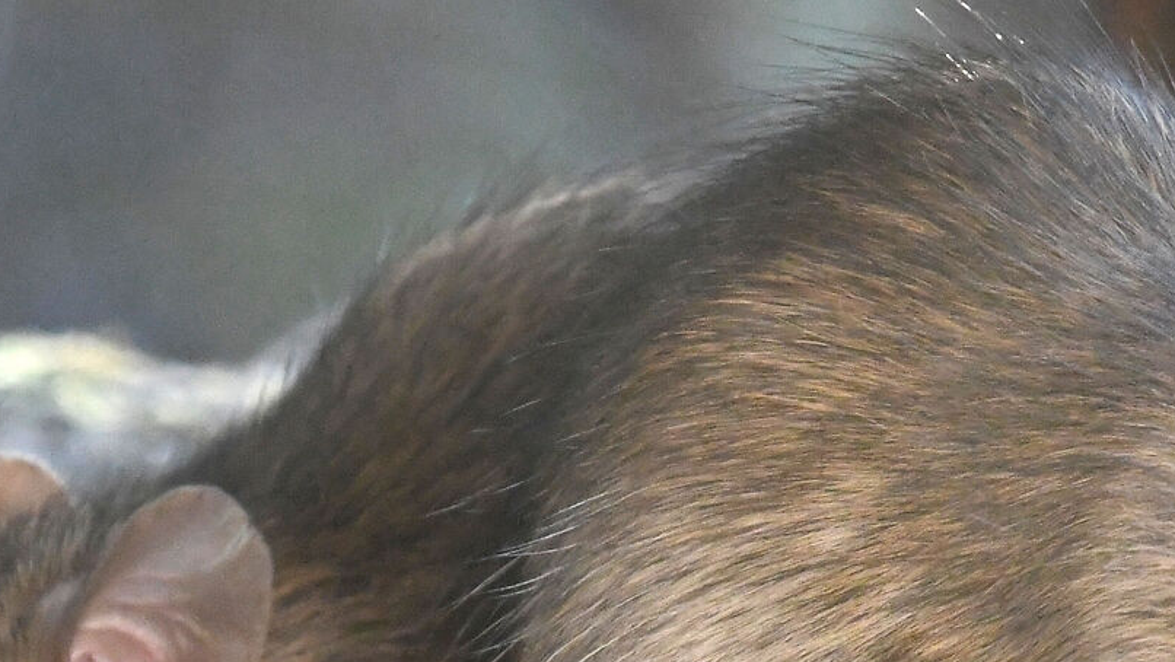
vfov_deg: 0.9
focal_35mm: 1403
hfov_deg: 1.5
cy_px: 782
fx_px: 43727
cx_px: 389
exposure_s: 1/200
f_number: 13
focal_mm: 300
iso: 5000
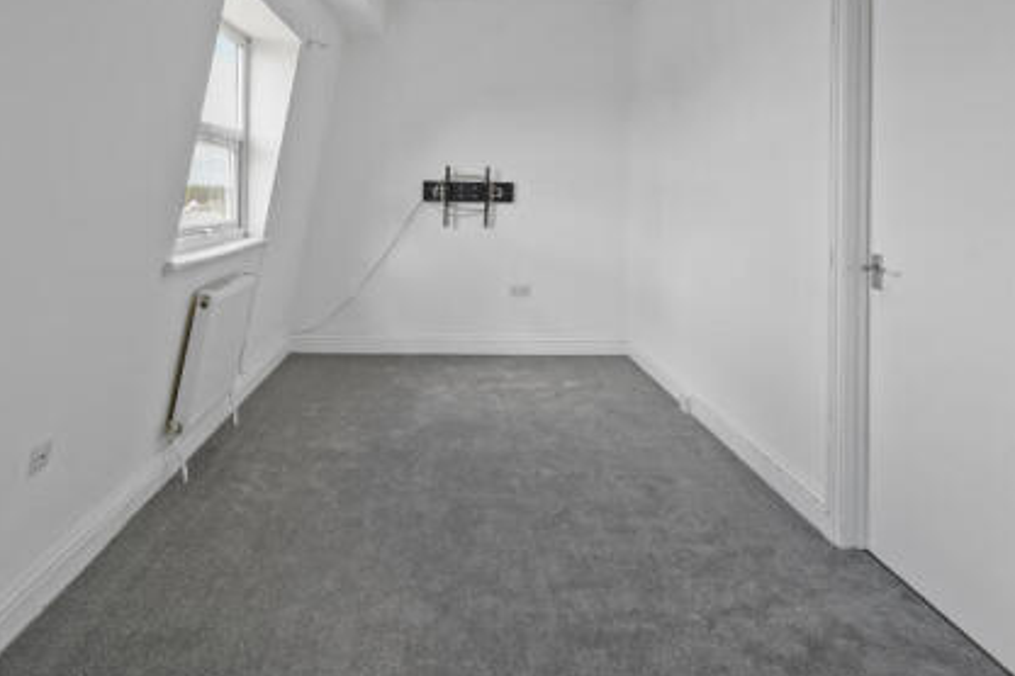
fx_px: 620
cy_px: 186
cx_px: 456
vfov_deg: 55.0
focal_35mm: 22
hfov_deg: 78.4
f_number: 7.1
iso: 2000
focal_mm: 14
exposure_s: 1/125
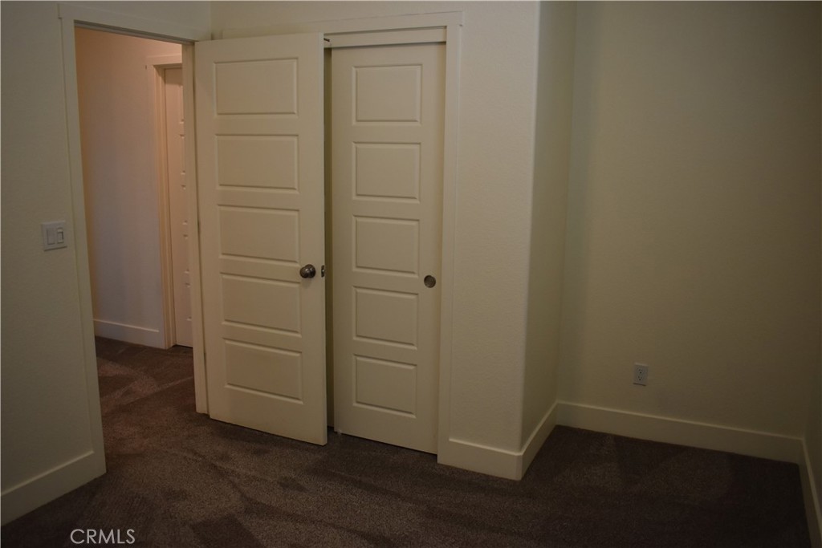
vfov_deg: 43.6
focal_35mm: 30
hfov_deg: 61.9
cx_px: 411
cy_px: 274
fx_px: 685
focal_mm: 20
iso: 800
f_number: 3.5
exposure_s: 1/200
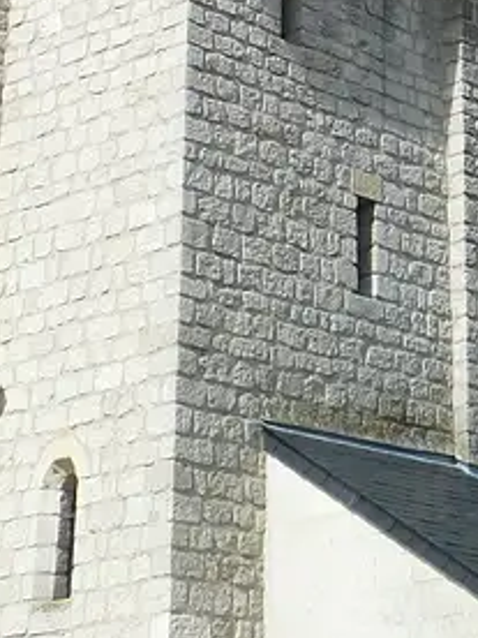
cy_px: -192
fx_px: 2136
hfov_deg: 12.4
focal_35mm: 116
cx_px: 628
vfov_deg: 16.1
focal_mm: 4.1
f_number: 4
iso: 80
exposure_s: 1/500
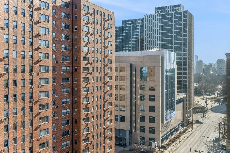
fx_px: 249
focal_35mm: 39
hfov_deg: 49.6
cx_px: 115
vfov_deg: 34.2
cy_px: 76
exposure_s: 1/640
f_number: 8
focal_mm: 26
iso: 320
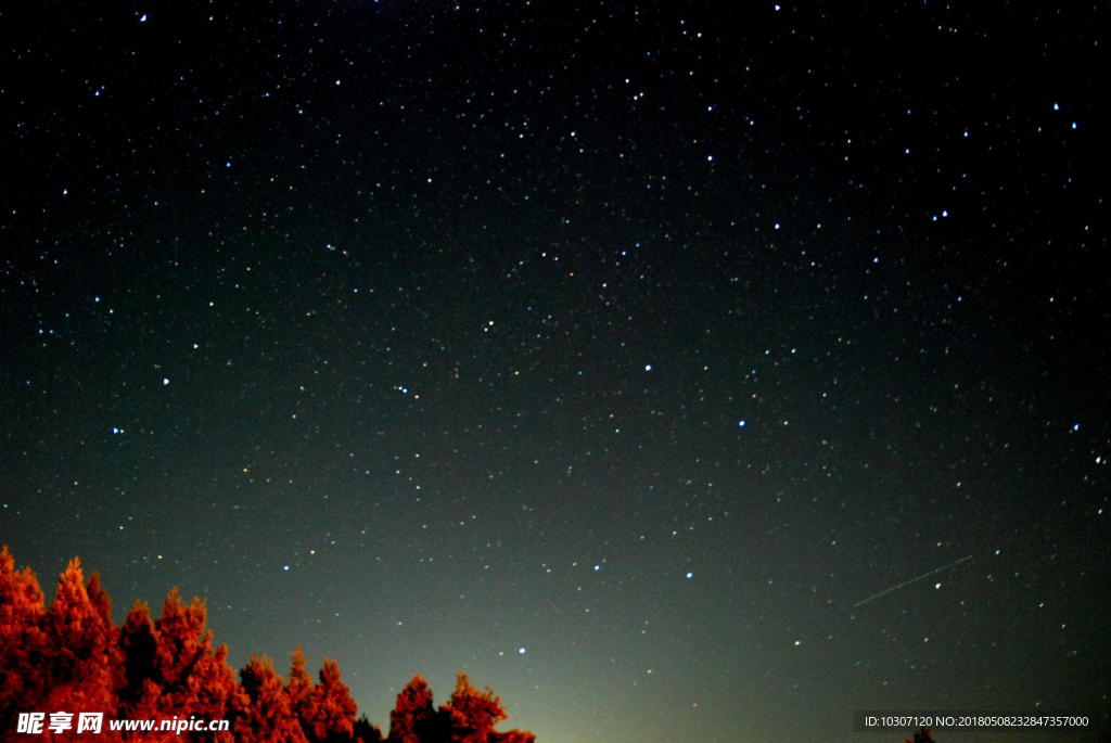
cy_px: 372
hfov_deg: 49.5
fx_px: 1205
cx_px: 556
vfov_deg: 34.3
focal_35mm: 39
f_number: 2.8
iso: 1600
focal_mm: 26
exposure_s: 44.2
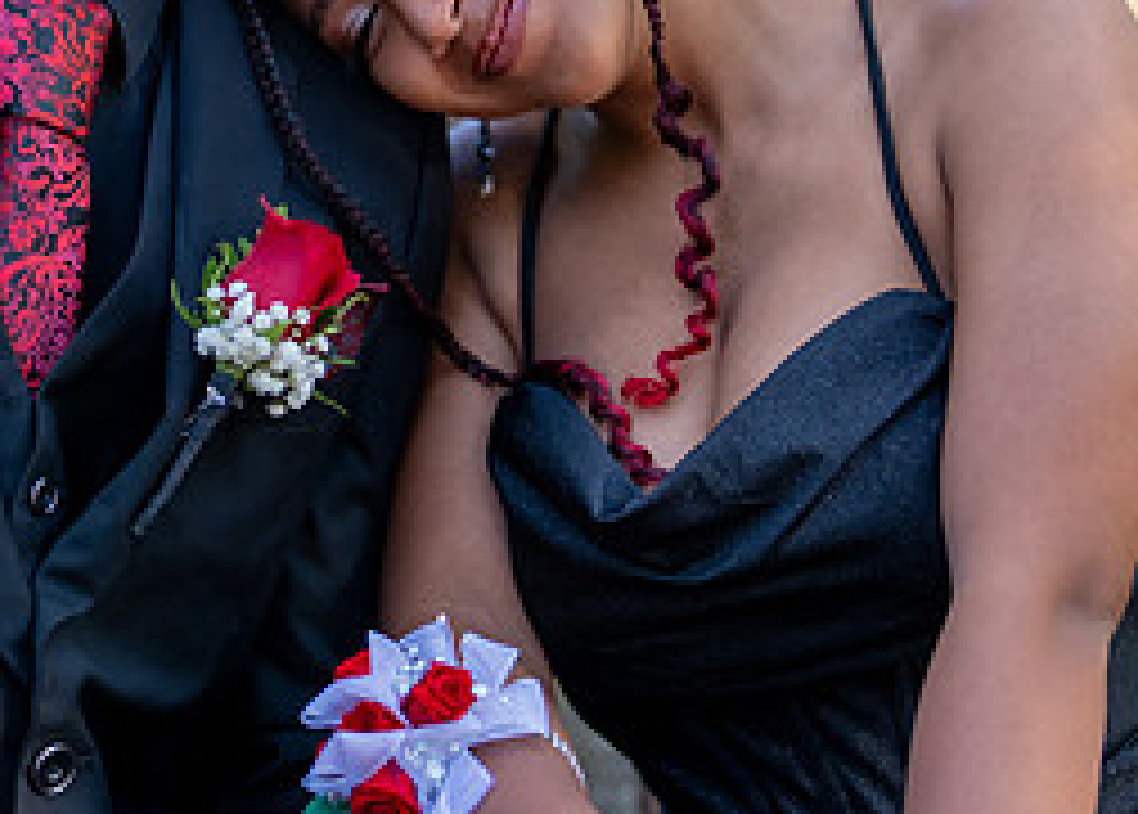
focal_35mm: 131
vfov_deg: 10.9
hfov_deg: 15.3
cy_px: 47
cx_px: 409
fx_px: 4236
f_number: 1.2
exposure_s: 1/400
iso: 200
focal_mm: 50
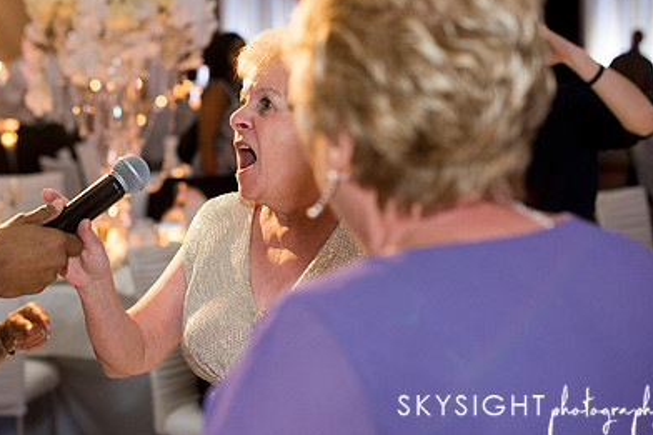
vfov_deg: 18.3
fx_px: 1342
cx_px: 207
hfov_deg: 27.2
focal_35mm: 74
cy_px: 124
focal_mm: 50
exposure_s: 1/160
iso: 2500
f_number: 2.8
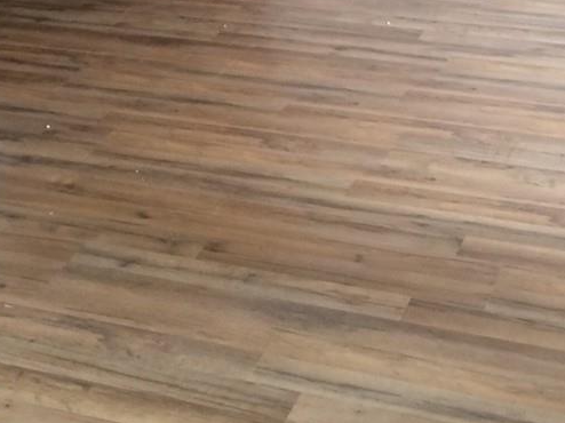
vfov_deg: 14.7
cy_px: -205
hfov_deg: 20.3
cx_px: 6
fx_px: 1534
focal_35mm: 94
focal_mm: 4.15
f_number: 2.2
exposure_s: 1/30
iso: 64
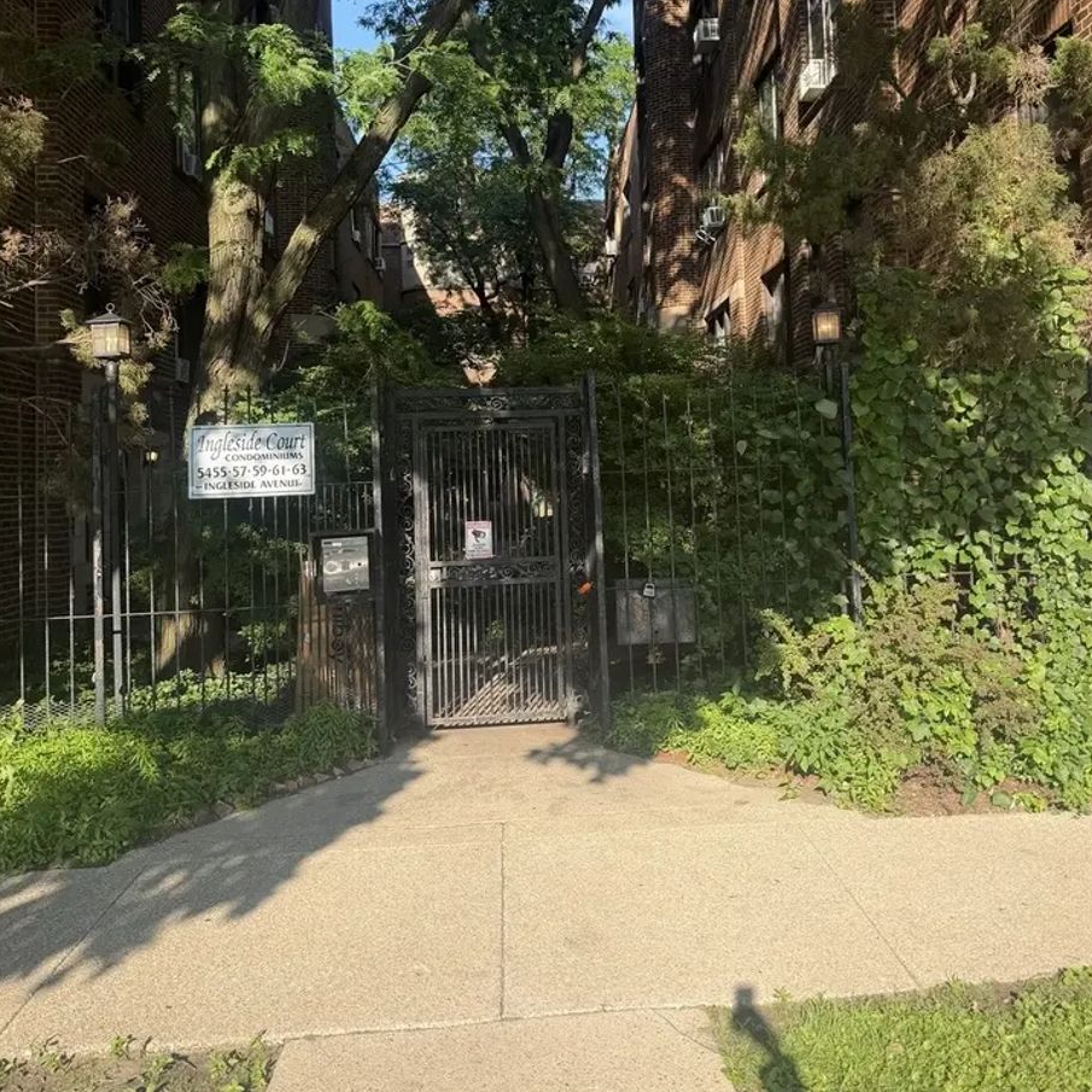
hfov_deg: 51.0
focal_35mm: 32
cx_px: 597
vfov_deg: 50.5
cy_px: 400
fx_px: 1142
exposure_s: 1/1005
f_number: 1.78
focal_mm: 6.76
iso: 80
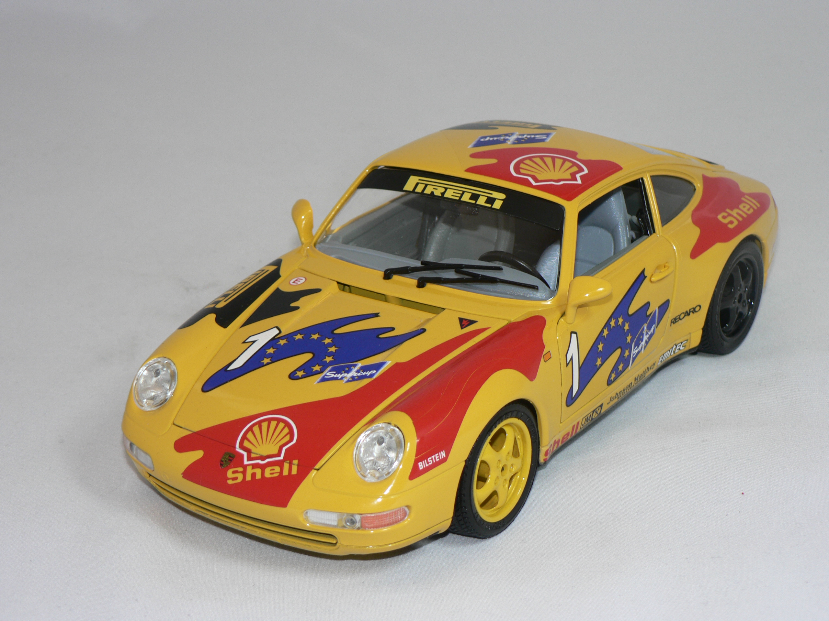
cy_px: 310
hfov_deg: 24.7
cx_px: 414
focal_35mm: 79
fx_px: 1892
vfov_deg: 18.7
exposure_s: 1/60
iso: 80
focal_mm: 13.1
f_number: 3.2
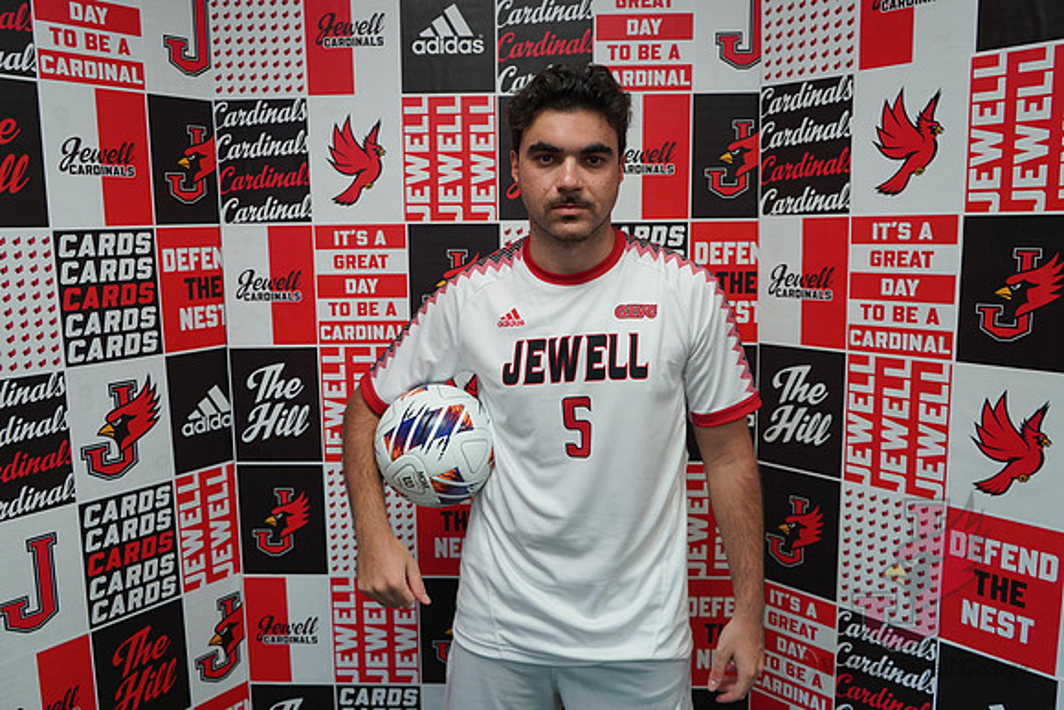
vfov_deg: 46.4
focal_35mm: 28
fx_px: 828
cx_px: 532
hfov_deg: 65.5
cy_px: 355
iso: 1000
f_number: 4
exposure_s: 1/160
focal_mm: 28
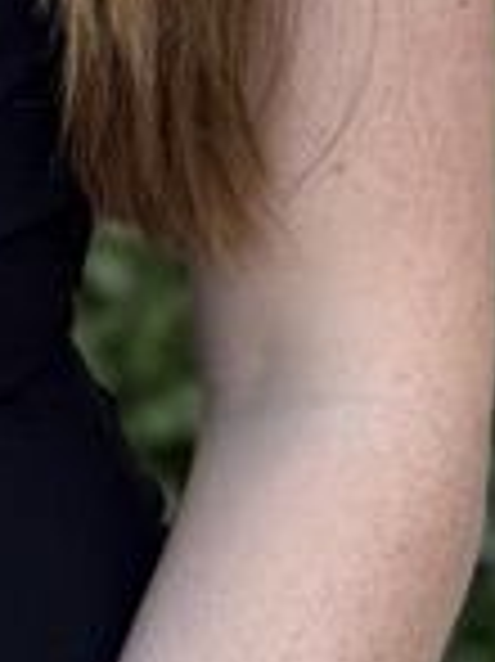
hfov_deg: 8.4
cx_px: -526
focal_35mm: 167
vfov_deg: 10.9
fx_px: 3189
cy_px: -599
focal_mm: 6.76
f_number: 1.78
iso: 100
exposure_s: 1/765
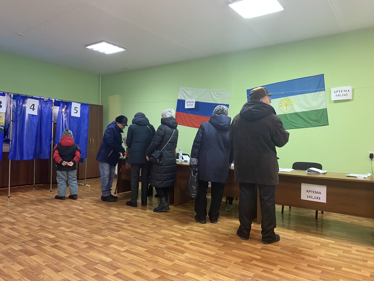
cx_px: 187
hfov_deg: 67.3
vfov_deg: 53.1
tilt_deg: +0.2
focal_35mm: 26
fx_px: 281
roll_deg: -1.7
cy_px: 140
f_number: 1.8
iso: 160
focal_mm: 4.25
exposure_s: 1/50
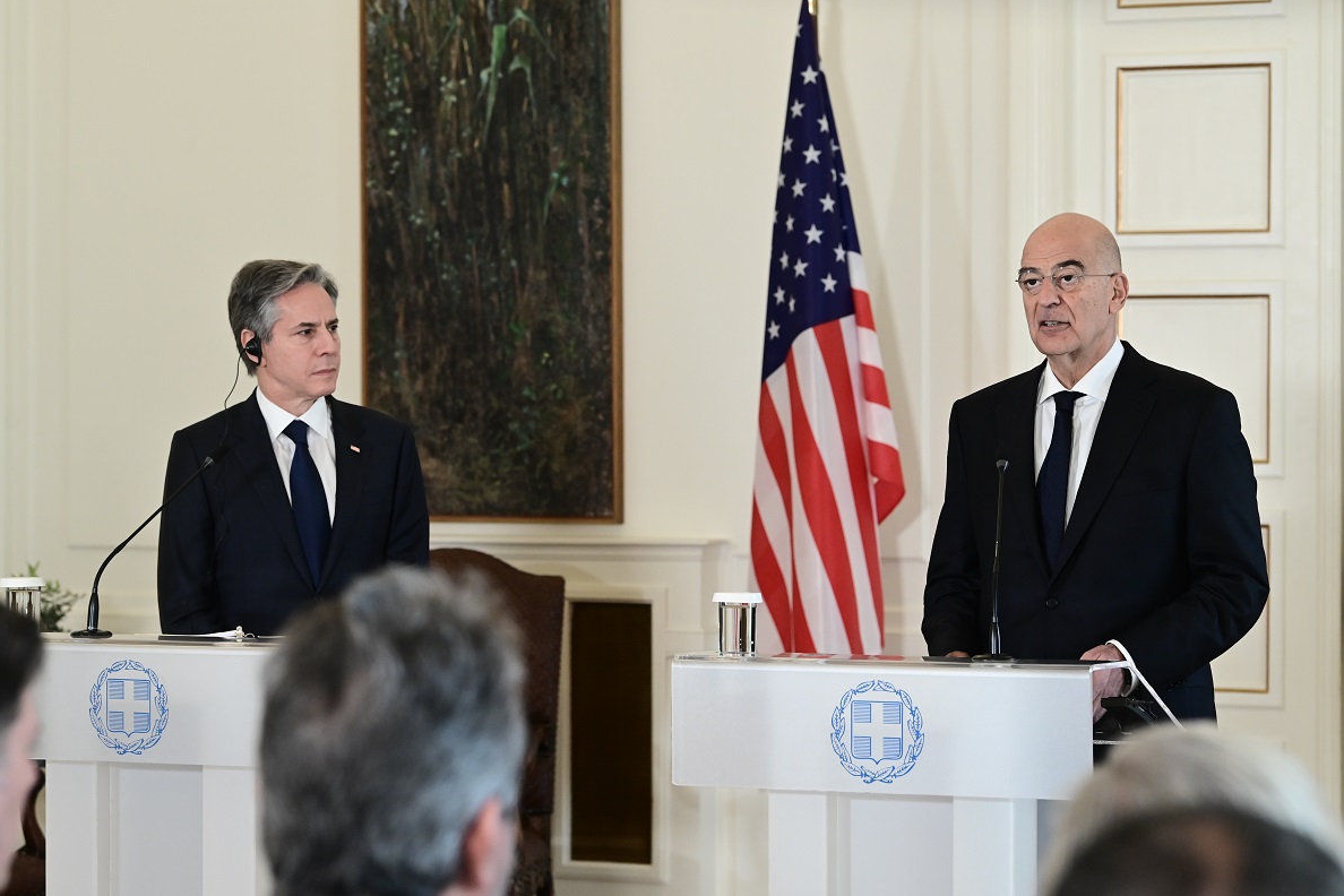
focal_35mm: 113
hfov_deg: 18.1
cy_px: 447
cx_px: 678
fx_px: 4218
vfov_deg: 12.1
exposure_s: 1/250
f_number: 5.6
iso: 2500
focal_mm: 112
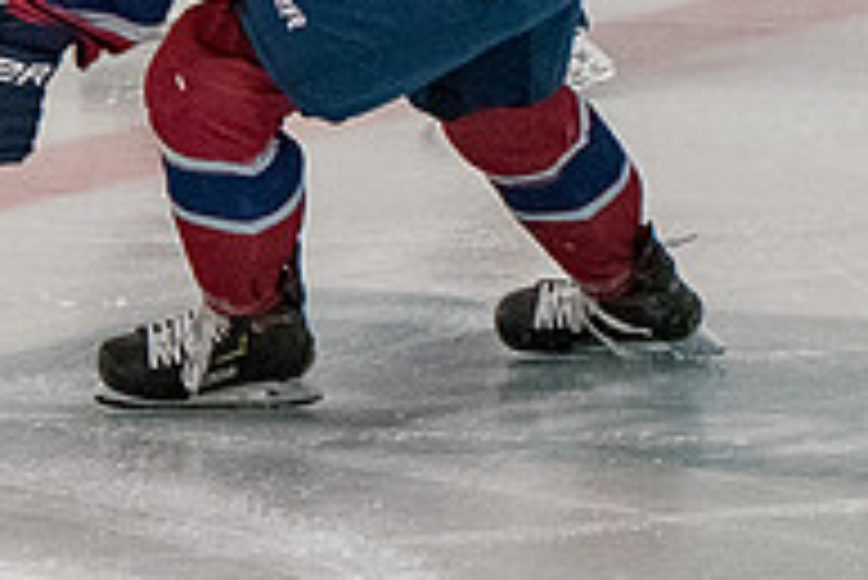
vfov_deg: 2.0
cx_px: -816
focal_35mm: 703
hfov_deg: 2.9
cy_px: -351
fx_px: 16962
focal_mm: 92
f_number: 3.5
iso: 2500
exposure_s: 1/800
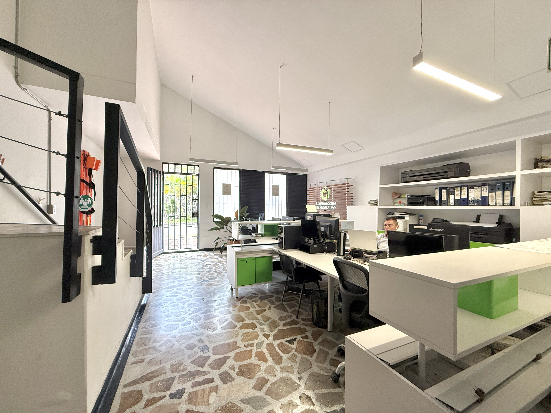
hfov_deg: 102.1
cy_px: 206
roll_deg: -0.4
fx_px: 223
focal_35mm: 14
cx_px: 276
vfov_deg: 85.7
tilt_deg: +0.4
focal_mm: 2.22
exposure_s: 1/120
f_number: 2.2
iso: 320
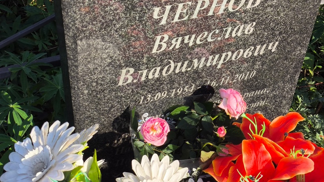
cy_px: 80
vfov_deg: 21.8
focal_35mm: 55
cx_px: 162
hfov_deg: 37.9
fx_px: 472
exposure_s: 1/1118
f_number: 1.7
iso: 50
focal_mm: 4.71
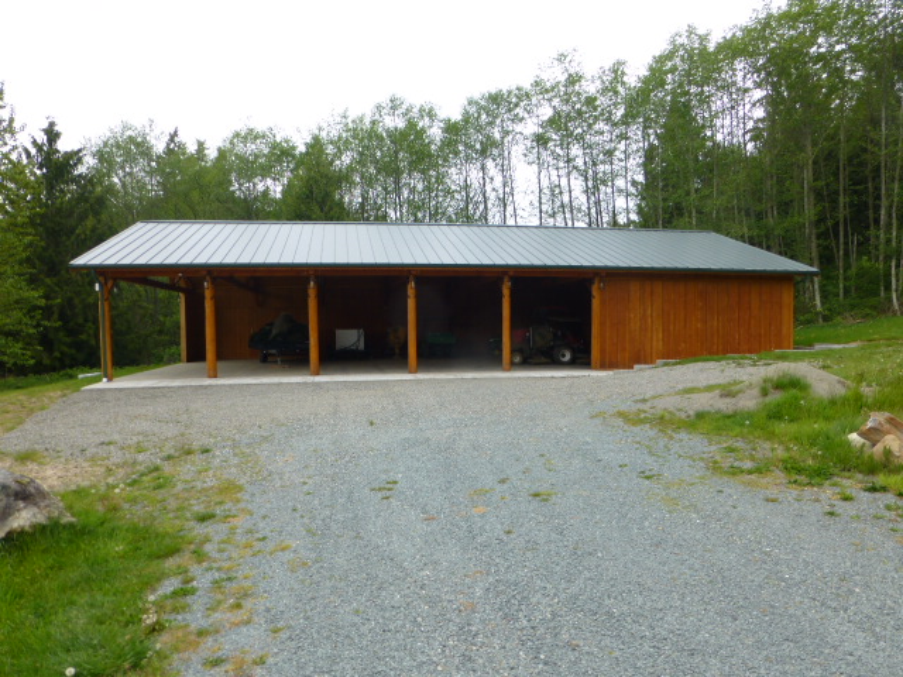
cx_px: 452
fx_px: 626
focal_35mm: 24
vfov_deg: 56.8
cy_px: 338
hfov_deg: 71.6
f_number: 4
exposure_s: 1/160
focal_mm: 4.3
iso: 100
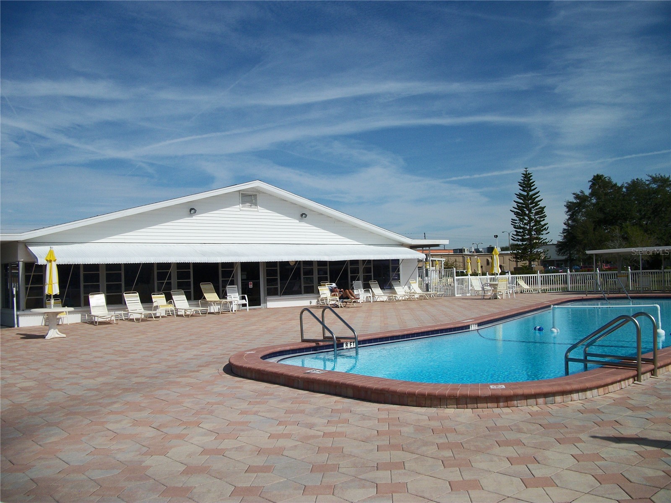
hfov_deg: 56.8
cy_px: 252
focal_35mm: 32
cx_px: 336
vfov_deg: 44.2
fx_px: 620
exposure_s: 1/400
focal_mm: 5.7
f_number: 8.8
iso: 80
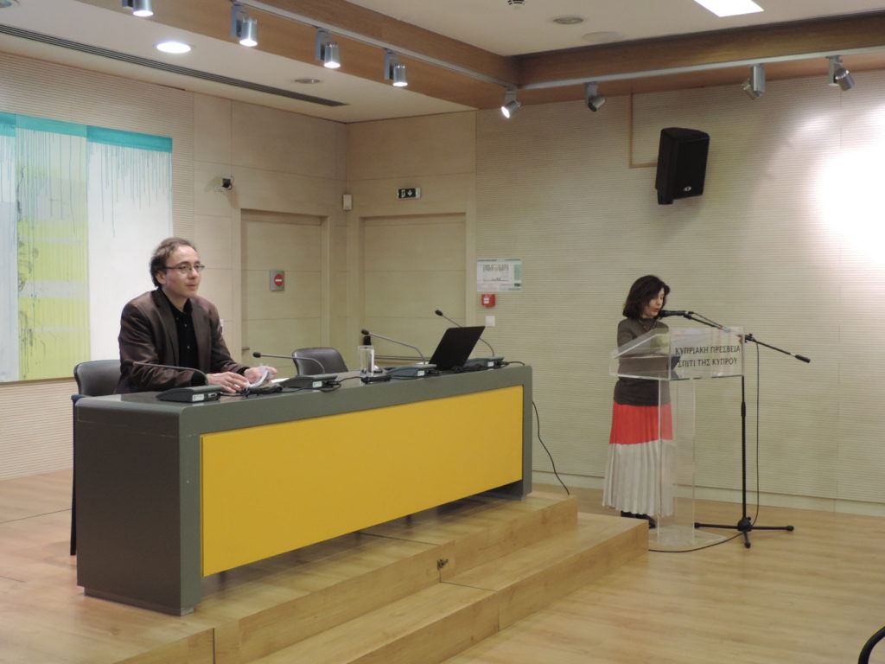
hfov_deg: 43.9
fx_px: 1099
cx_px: 442
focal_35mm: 43
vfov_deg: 33.6
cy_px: 332
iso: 400
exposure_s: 1/20
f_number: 3.4
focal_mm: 7.6
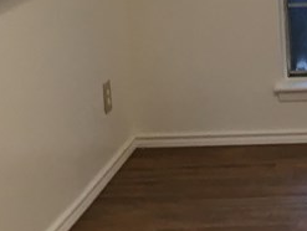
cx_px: 471
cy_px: 29
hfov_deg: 15.1
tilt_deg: -12.9
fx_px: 1066
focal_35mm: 120
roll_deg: +0.3
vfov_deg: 12.3
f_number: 2.2
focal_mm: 4.15
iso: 50
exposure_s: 1/30
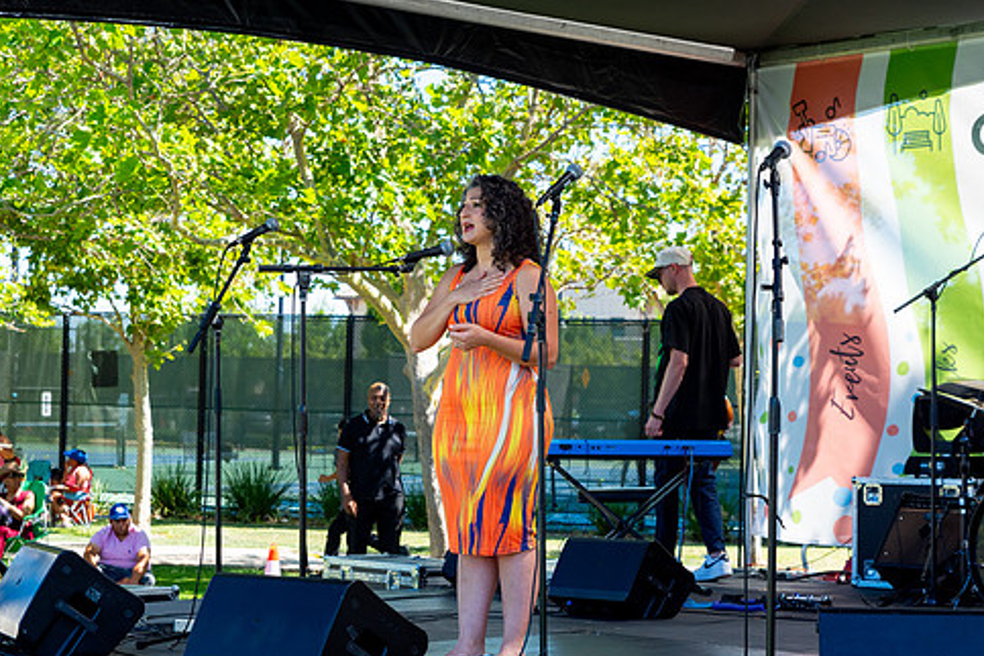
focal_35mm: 84
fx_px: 2296
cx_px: 513
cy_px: 378
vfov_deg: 16.3
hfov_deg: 24.2
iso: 320
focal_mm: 70
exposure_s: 1/640
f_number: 5.6
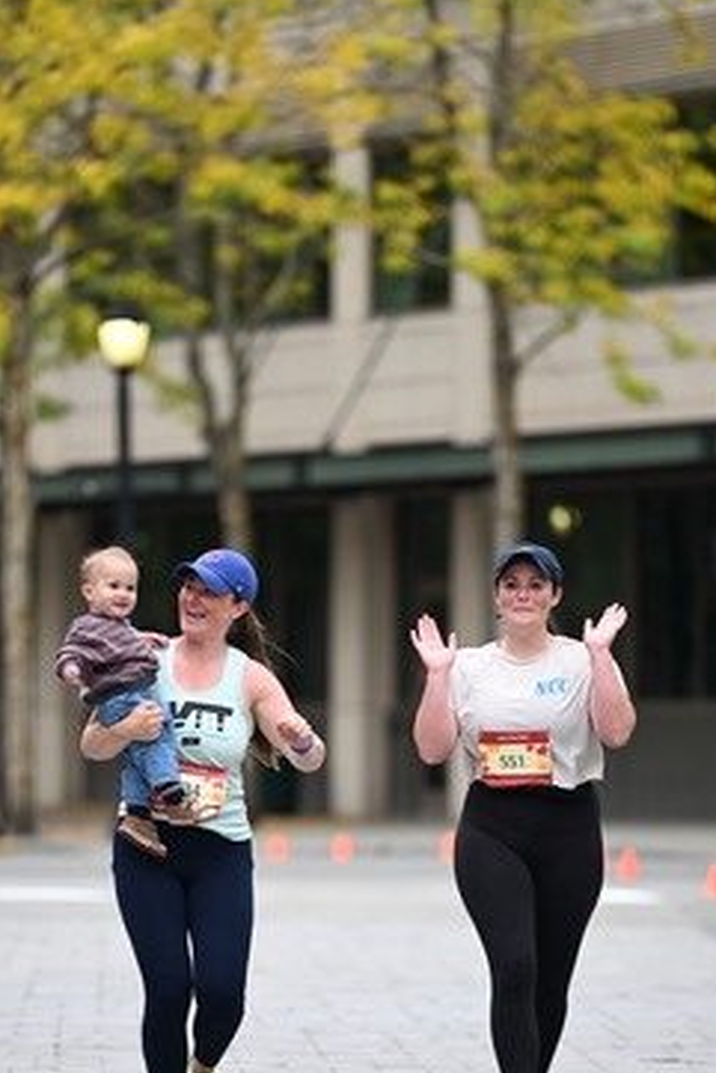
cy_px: 731
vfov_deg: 6.7
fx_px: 9090
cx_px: 349
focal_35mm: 305
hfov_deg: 4.5
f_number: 2.8
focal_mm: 200
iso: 640
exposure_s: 1/1600
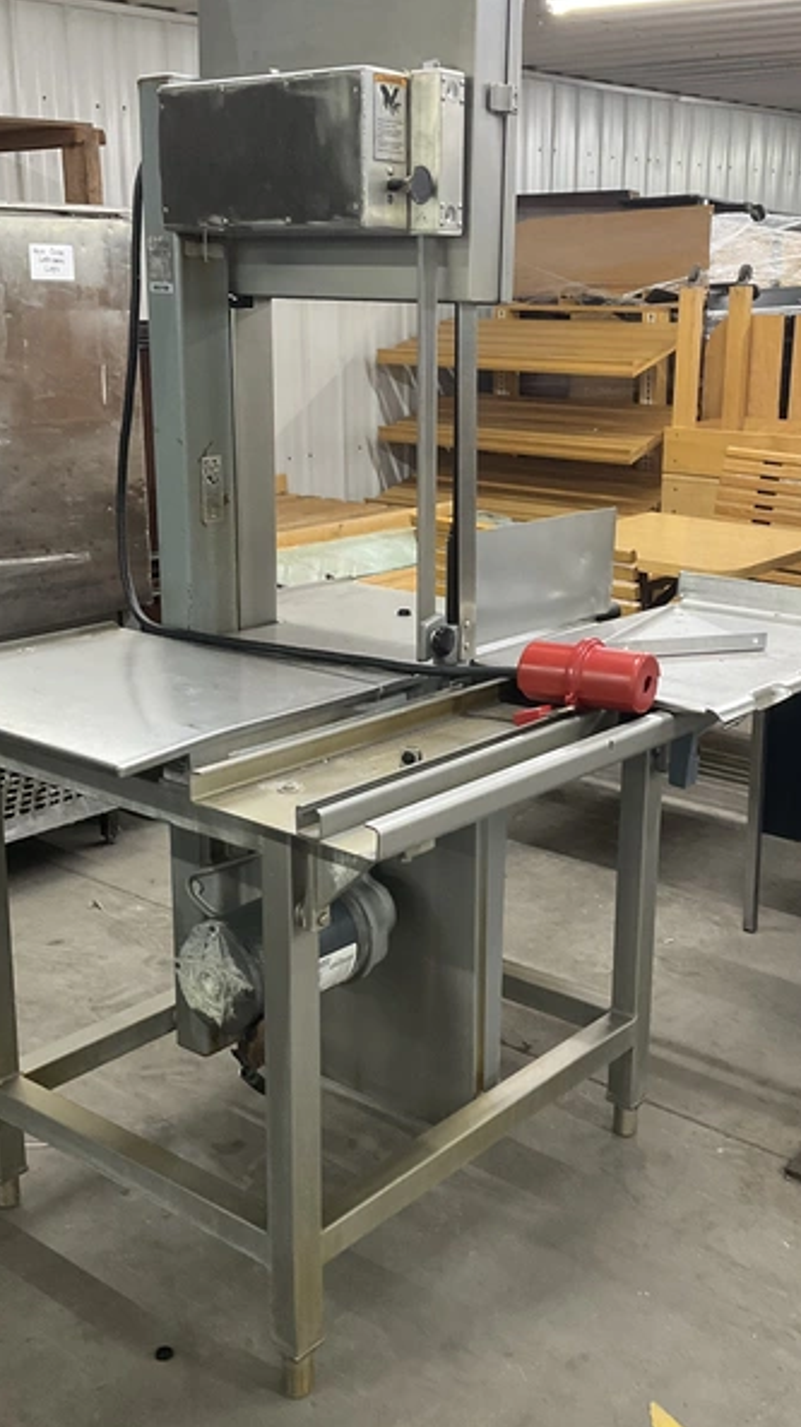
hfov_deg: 29.6
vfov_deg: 50.5
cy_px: 722
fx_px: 1512
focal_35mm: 40
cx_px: 453
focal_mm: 3
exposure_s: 1/60
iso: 160
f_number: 1.8
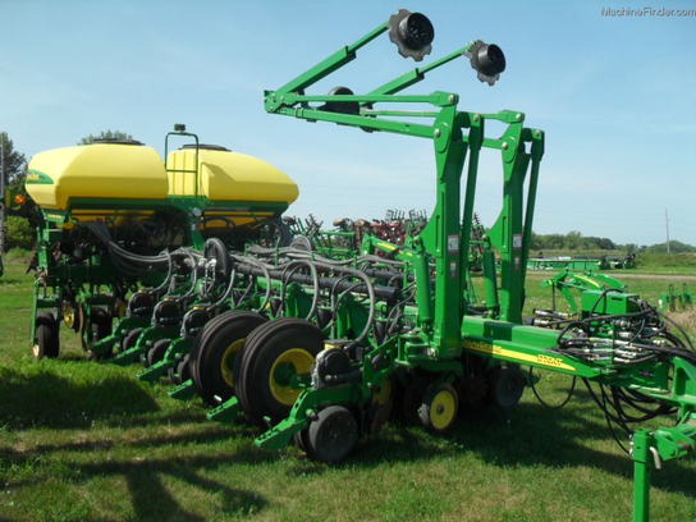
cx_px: 348
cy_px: 261
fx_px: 704
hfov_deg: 52.6
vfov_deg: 40.7
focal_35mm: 35
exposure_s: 1/125
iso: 100
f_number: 8.9
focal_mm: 6.2
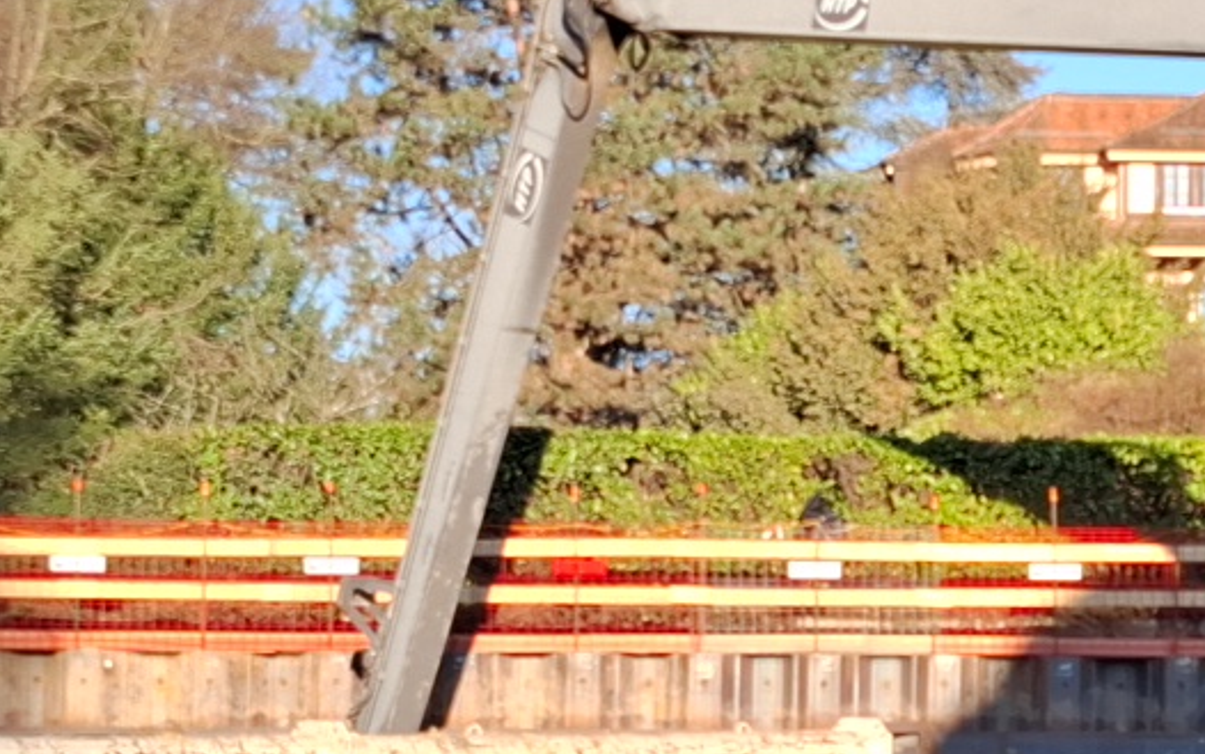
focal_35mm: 89
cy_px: 635
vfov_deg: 14.6
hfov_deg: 22.6
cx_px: 1134
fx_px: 2923
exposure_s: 1/947
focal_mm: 5.54
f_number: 1.8
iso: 50
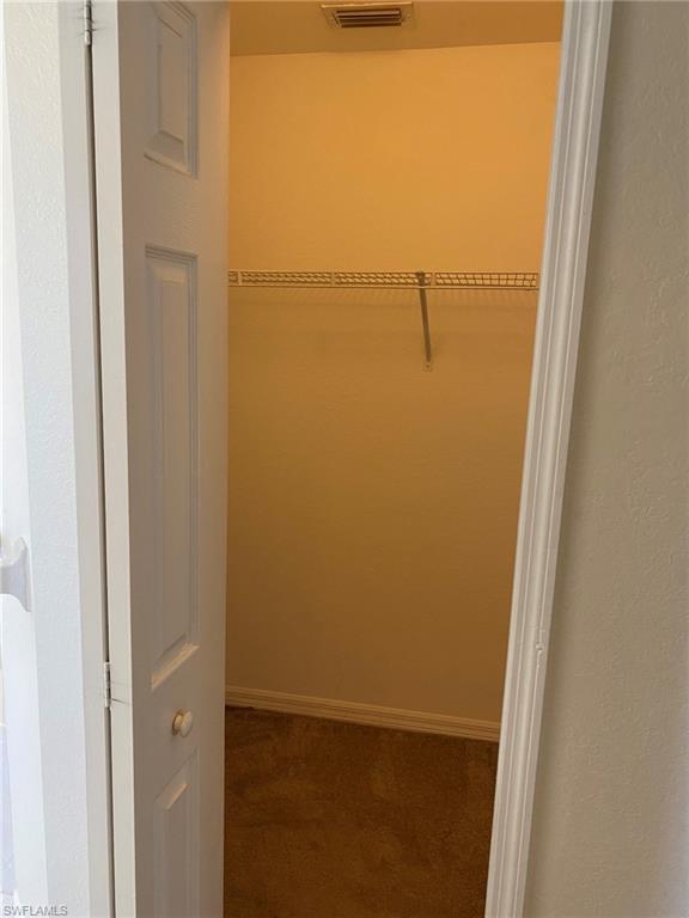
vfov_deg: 67.3
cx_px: 344
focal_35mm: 26
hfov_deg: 53.1
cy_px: 459
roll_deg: -3.5
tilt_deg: -9.7
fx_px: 690
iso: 125
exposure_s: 1/60
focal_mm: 4.25
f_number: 1.8
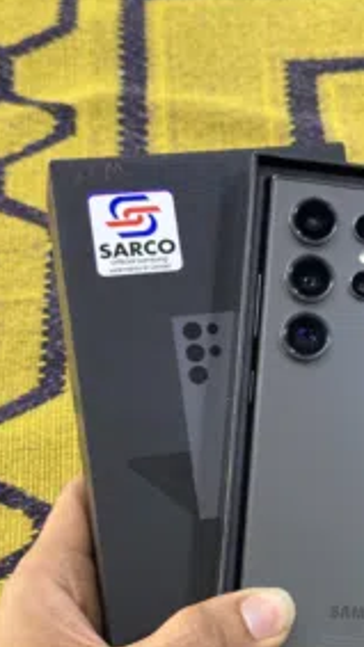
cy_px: 432
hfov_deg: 16.1
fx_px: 1271
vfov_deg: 28.4
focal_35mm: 74
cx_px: 311
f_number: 1.78
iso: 125
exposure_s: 1/50
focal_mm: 6.76
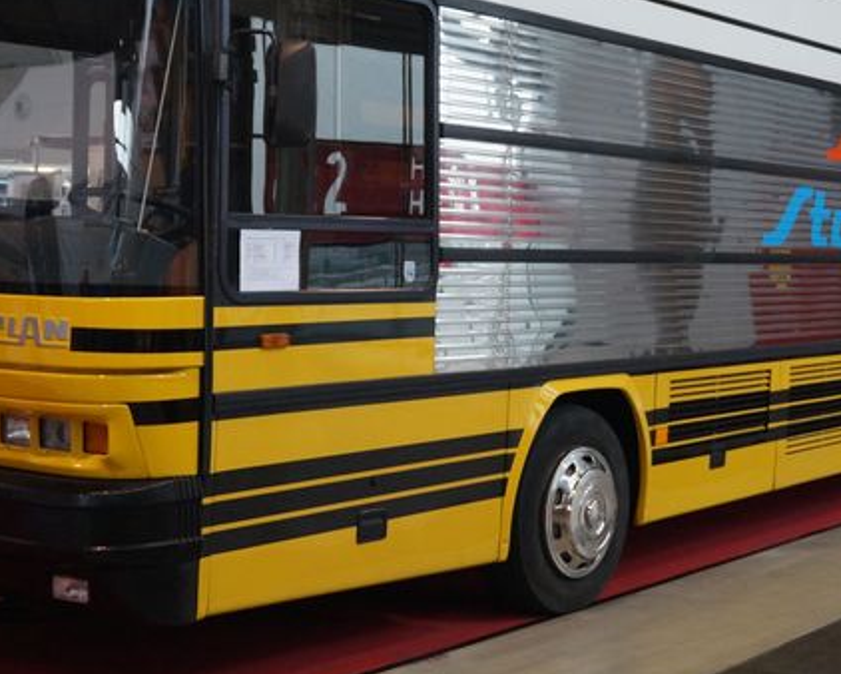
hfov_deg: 29.6
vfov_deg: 23.7
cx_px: 397
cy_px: 199
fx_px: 1594
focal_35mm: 64
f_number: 4
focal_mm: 24
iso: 1600
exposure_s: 1/160
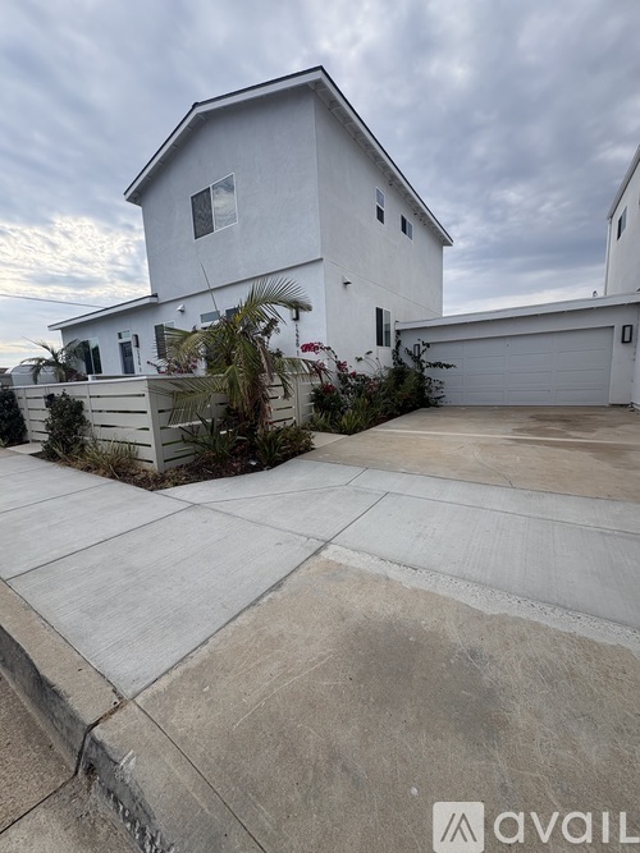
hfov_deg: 85.7
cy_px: 426
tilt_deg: -7.7
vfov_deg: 102.1
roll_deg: +2.0
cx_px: 320
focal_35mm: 14
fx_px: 345
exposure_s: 1/899
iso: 50
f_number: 2.2
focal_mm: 2.22
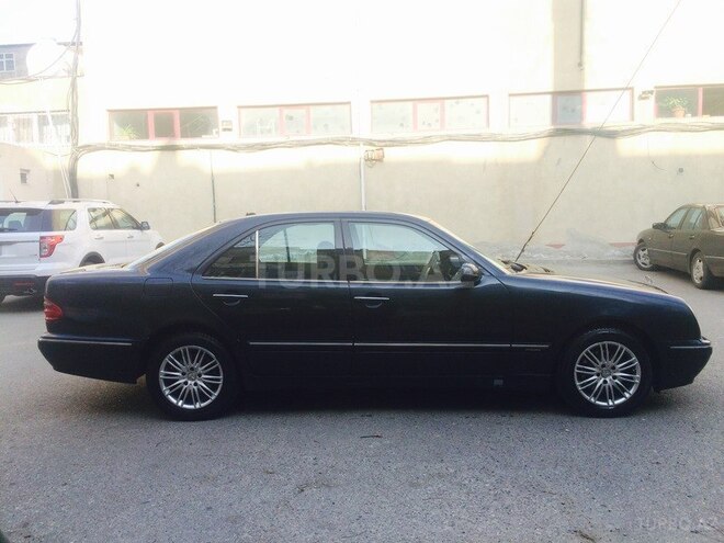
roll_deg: +1.6
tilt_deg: -6.1
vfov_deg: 48.2
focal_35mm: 29
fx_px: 607
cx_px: 362
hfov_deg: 61.7
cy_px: 272
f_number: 2.2
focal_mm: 4.15
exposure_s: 1/461
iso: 32
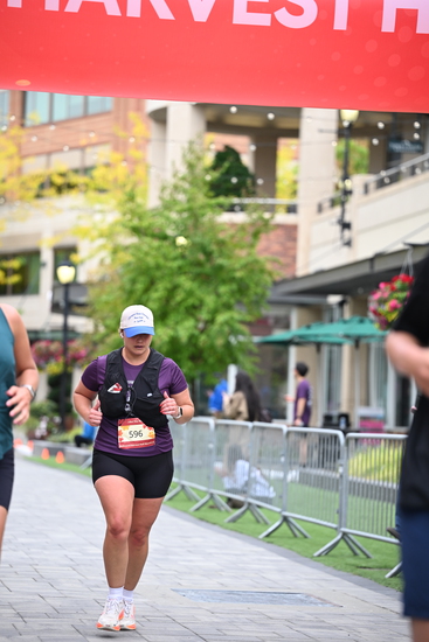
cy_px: 321
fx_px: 2143
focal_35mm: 120
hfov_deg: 11.4
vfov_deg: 17.1
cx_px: 214
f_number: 2.8
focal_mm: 120
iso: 640
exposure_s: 1/1600
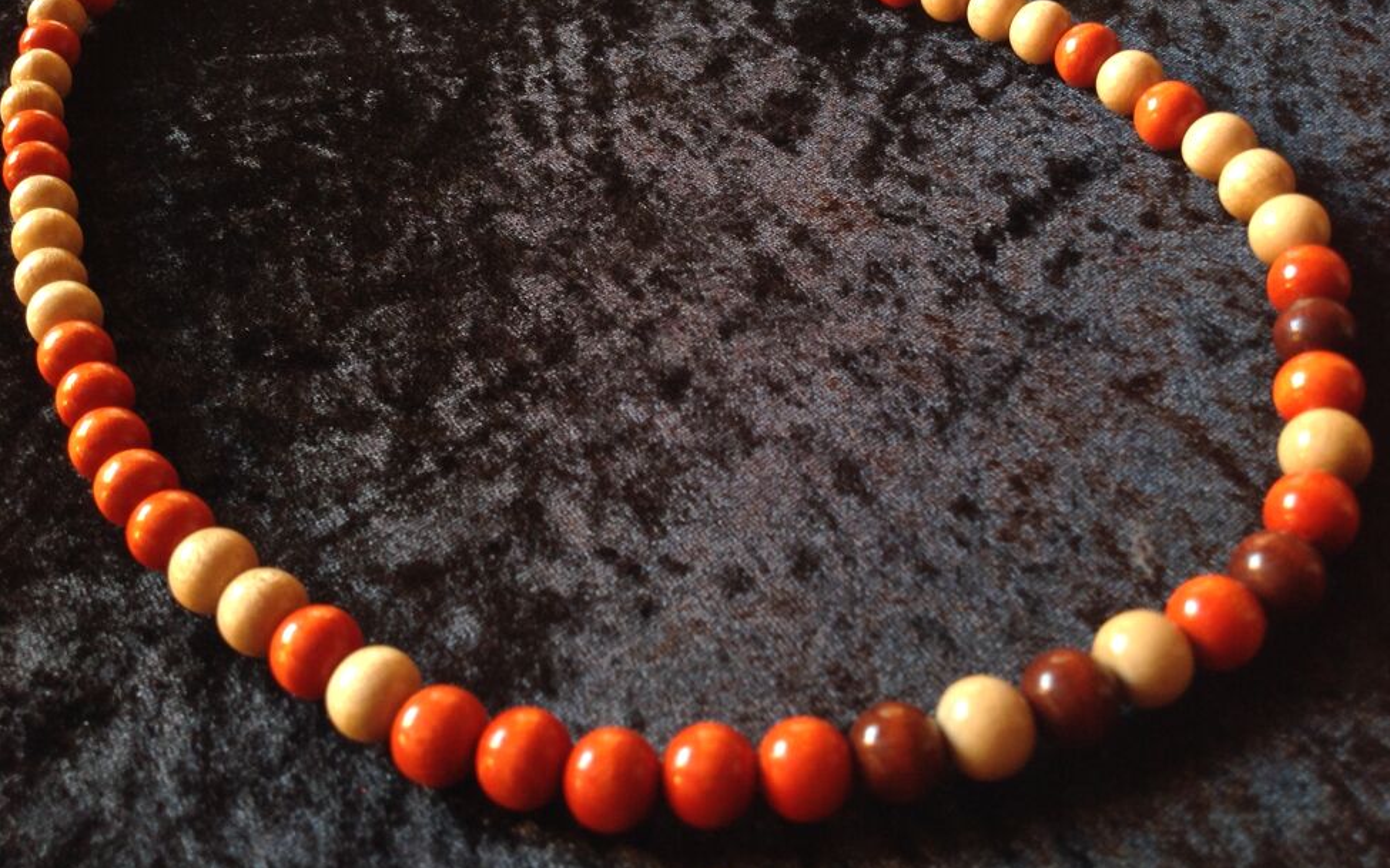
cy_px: 346
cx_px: 689
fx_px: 1439
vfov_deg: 33.5
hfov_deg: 51.5
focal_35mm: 38
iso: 80
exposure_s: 1/15
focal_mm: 4.28
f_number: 2.4
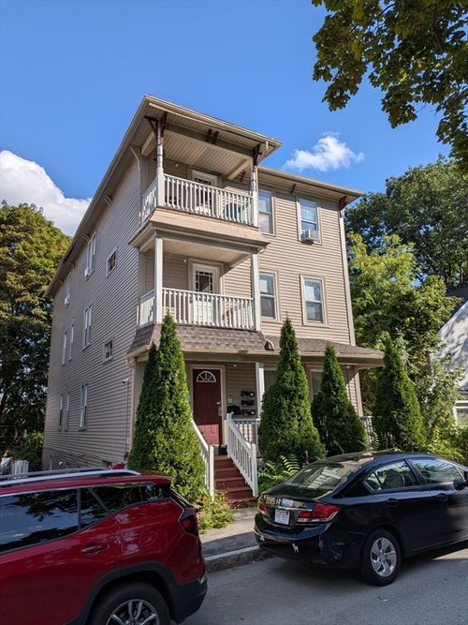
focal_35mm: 24
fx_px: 433
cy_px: 312
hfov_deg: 56.8
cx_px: 234
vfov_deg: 71.6
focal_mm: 4.53
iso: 27
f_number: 1.7
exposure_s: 1/1613
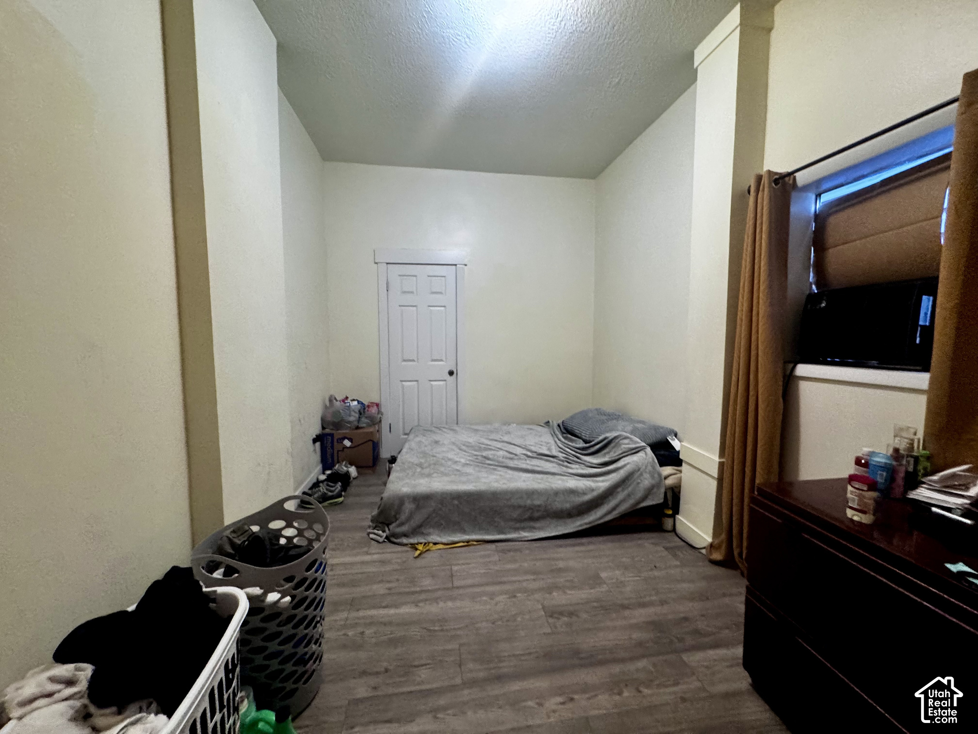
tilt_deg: -5.3
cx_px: 489
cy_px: 367
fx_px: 396
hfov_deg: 102.1
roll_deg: -0.2
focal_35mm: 14
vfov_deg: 85.7
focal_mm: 2.22
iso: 400
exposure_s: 1/60
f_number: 2.2
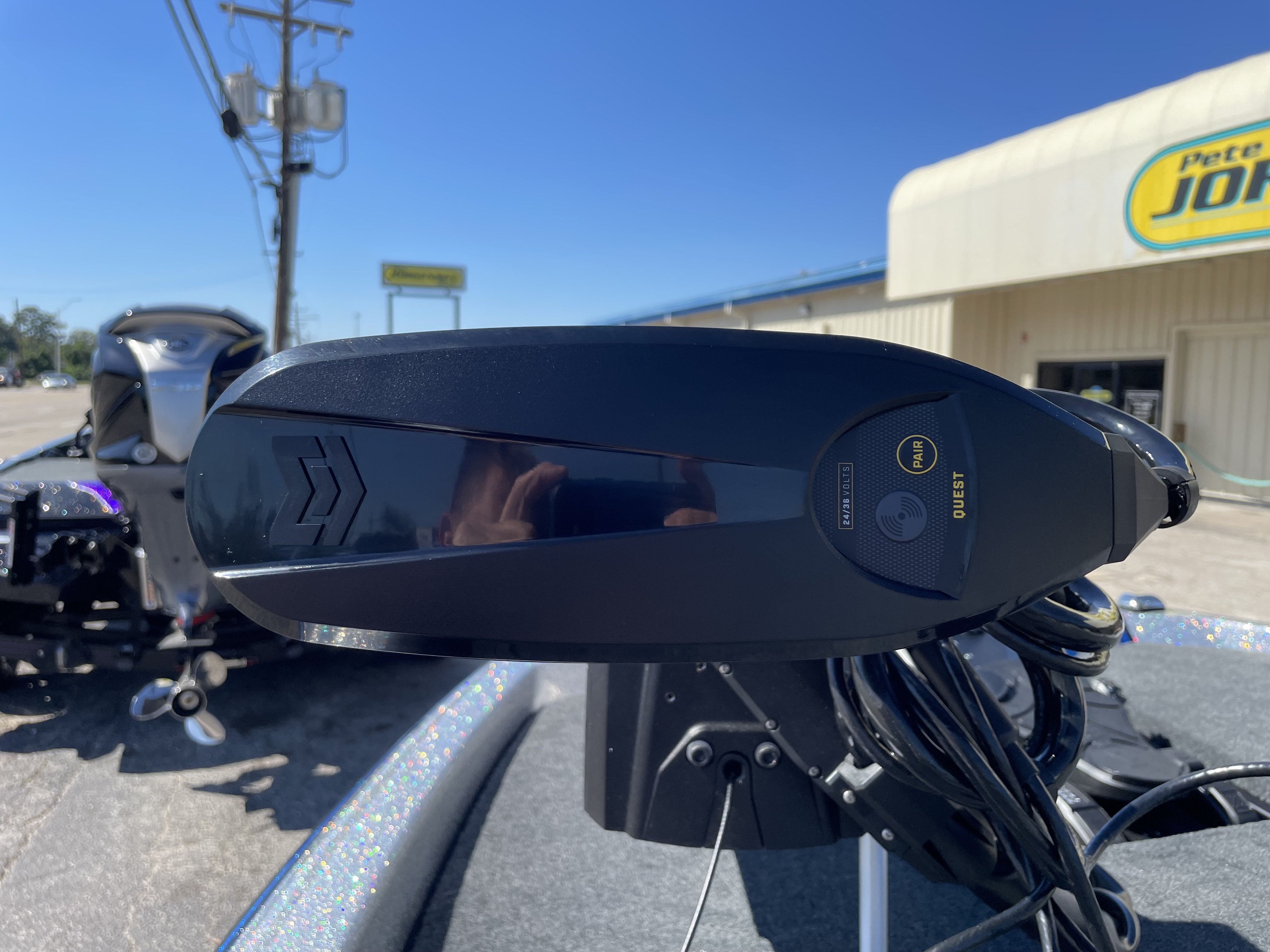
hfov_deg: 67.3
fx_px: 954
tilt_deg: -5.7
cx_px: 635
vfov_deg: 53.1
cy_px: 476
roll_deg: -1.0
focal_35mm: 26
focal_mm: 4.2
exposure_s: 1/2451
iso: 32
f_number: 1.6
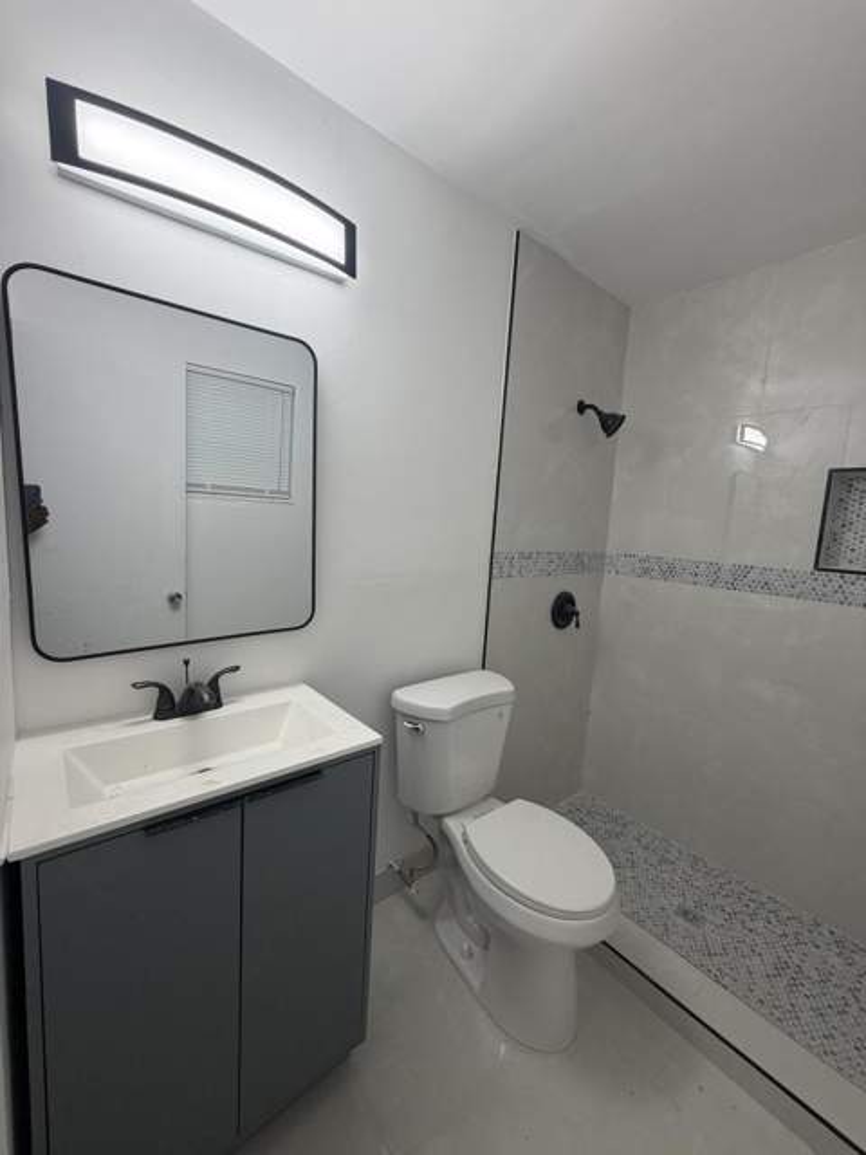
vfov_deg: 102.1
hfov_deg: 85.7
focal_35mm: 14
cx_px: 433
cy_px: 578
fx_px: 467
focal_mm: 2.22
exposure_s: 1/120
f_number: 2.2
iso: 125
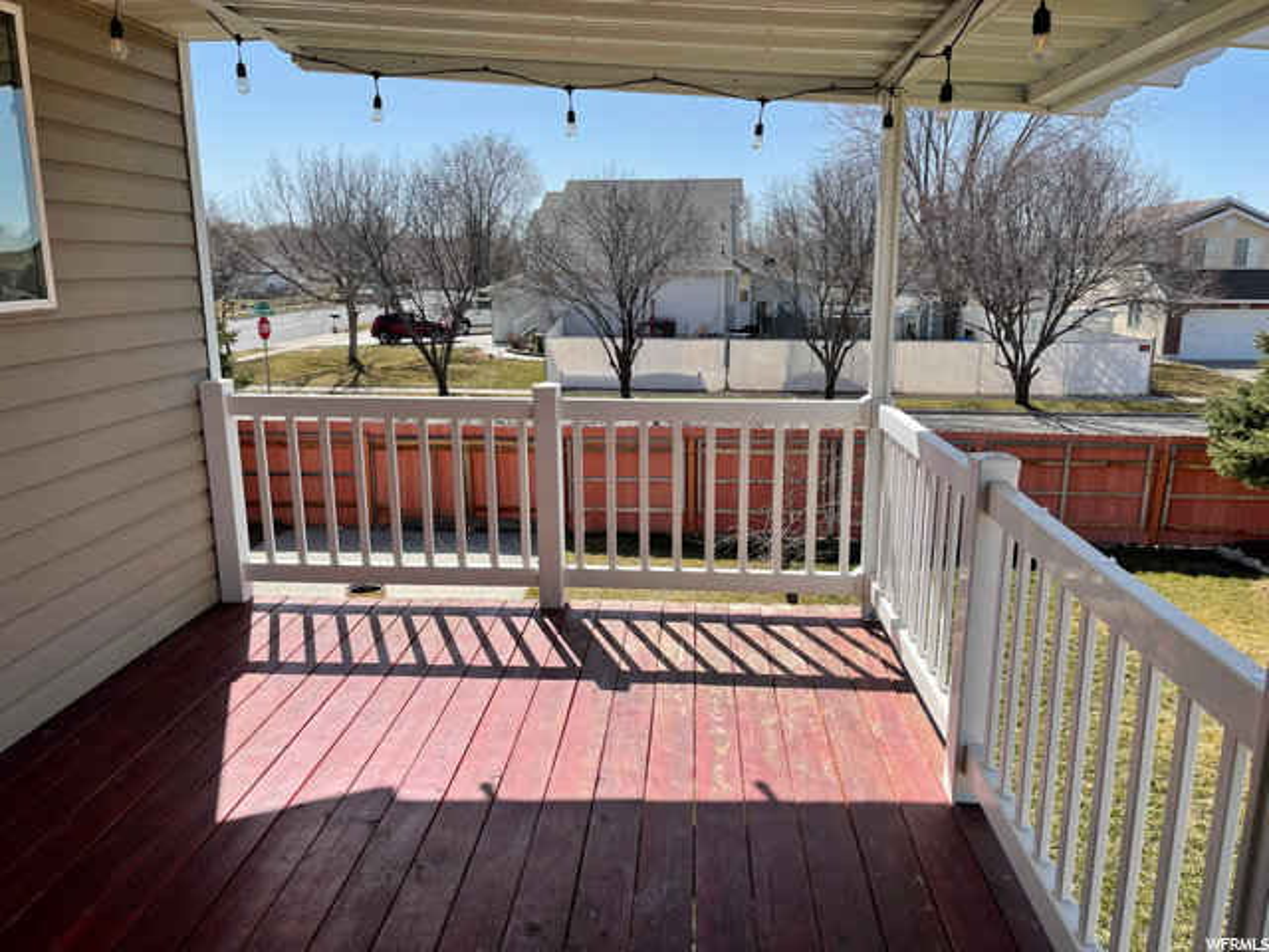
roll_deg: +0.9
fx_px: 953
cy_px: 476
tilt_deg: -12.4
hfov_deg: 67.3
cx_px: 634
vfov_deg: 53.1
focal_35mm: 26
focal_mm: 5.1
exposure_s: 1/3257
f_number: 1.6
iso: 32
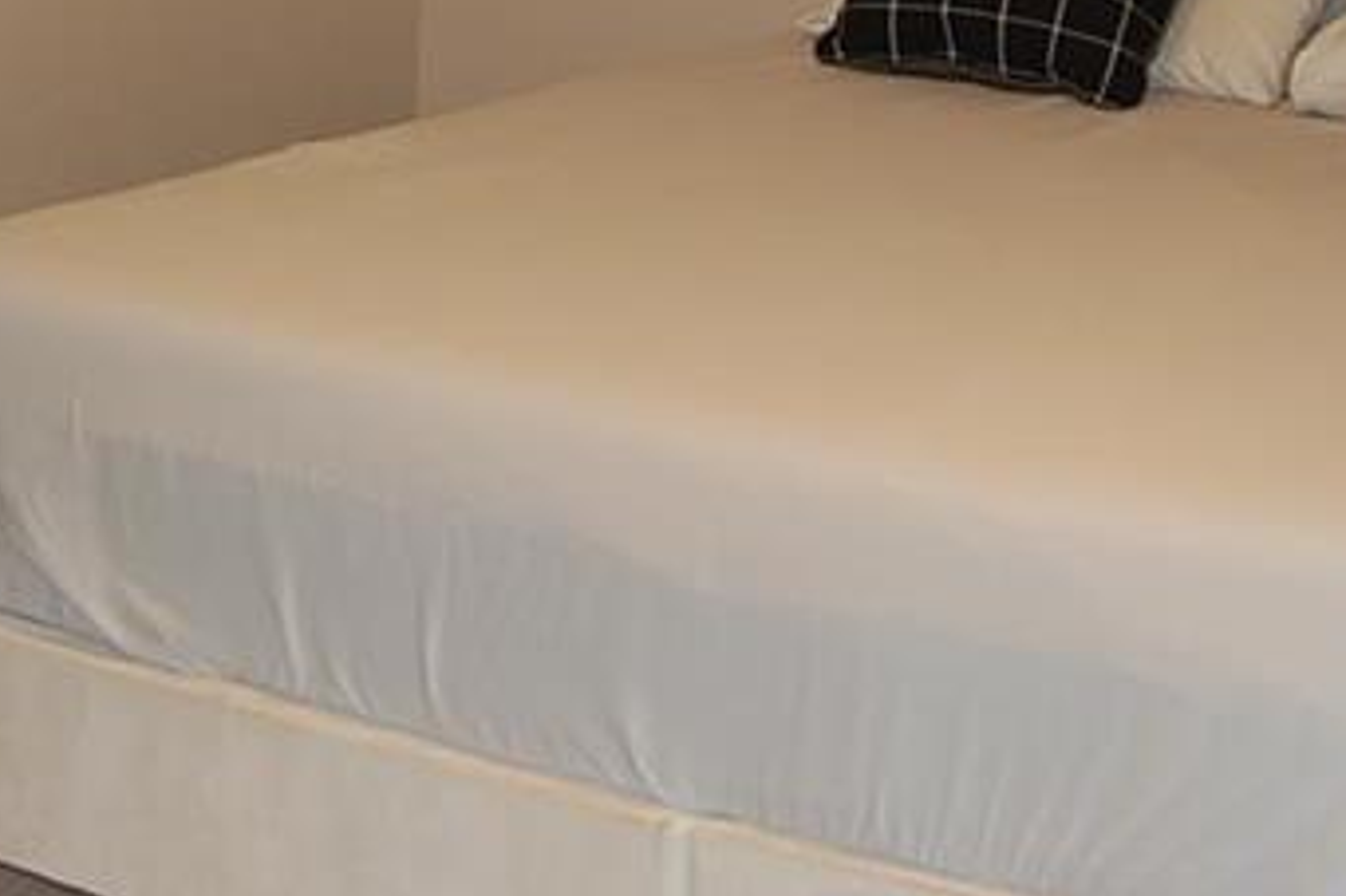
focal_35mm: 86
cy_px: -134
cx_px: 756
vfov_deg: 15.4
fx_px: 3214
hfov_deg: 23.6
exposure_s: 1/60
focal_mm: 18
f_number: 3.5
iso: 400
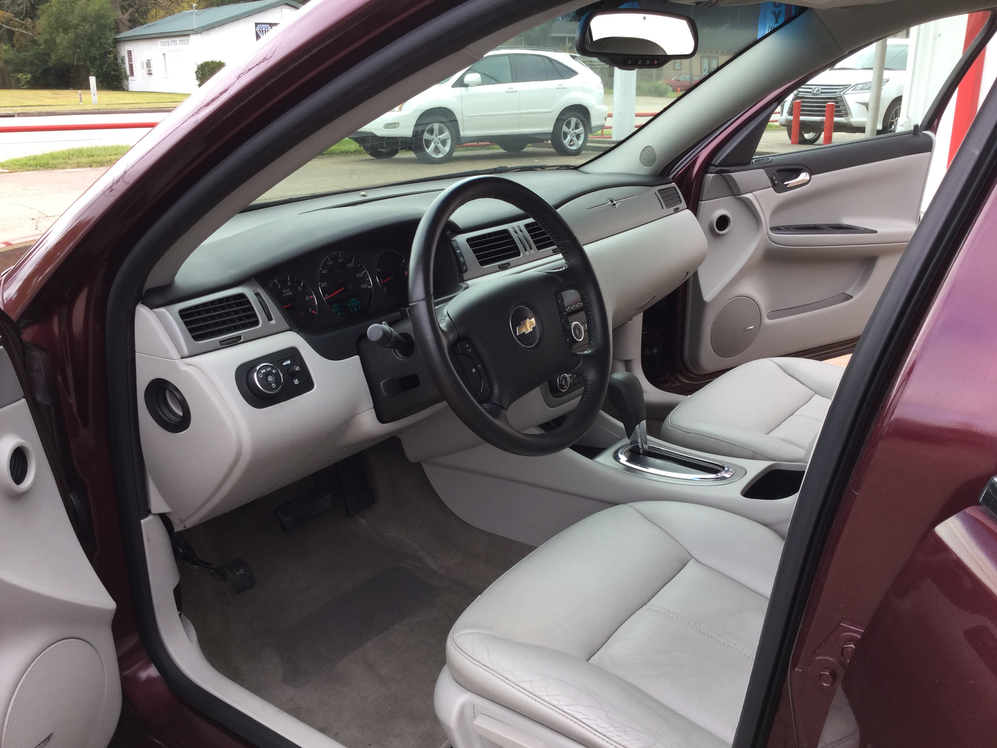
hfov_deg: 58.4
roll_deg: -0.5
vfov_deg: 45.4
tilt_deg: -19.0
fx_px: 893
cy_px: 374
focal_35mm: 31
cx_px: 498
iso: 25
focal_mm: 3.3
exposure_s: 1/130
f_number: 2.4
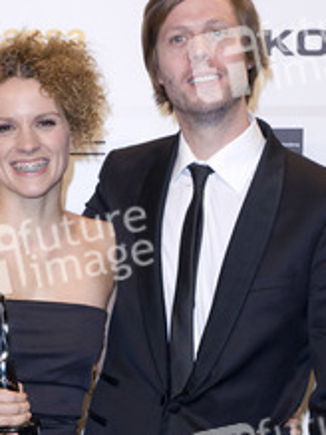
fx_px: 1458
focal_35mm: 116
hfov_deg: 12.7
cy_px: 354
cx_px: 110
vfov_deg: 16.8
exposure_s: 1/250
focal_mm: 66
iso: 800
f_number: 6.3
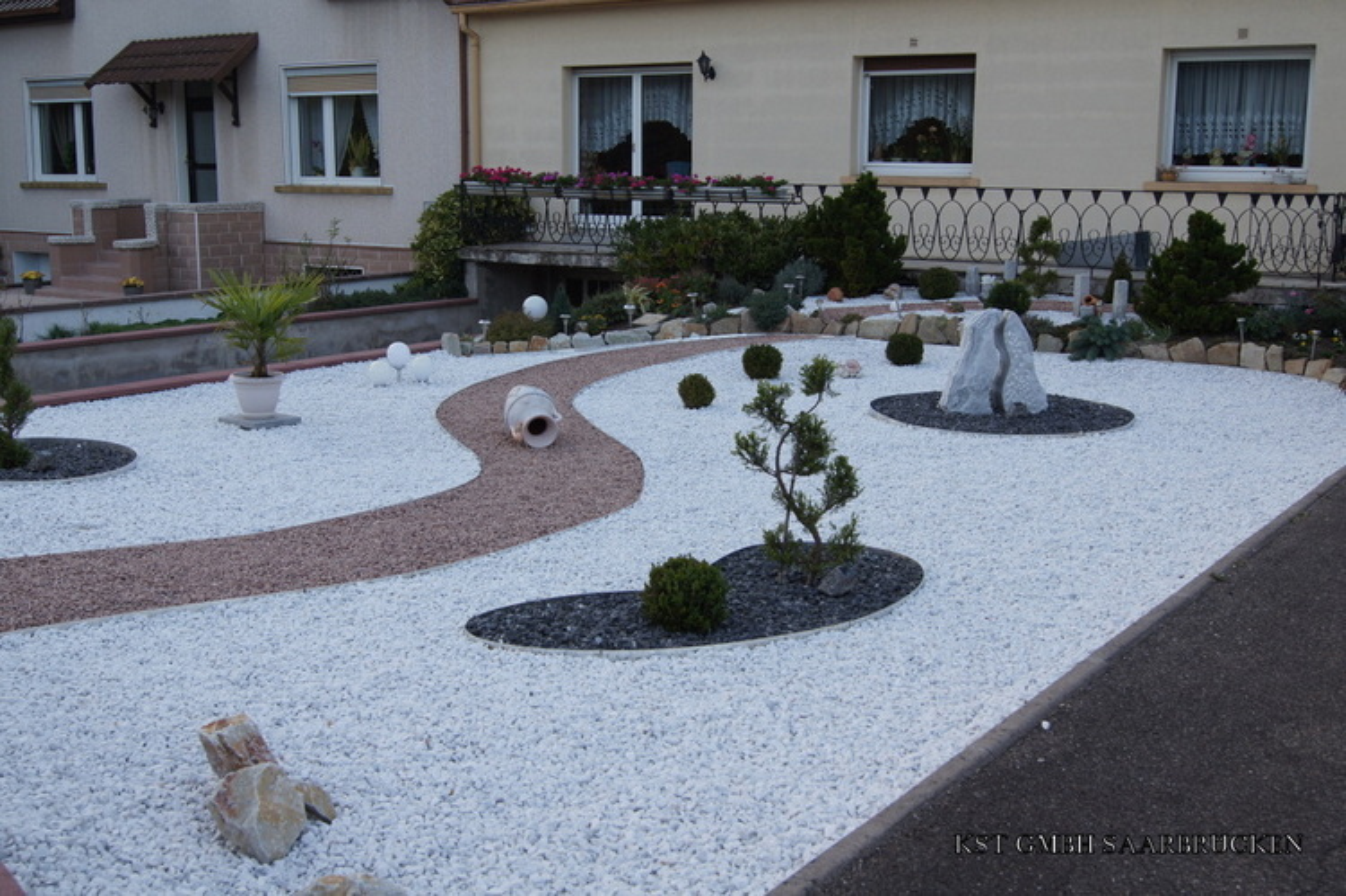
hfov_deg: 49.6
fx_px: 1457
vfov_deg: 34.2
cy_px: 448
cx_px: 673
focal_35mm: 39
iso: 100
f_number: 5.6
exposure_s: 1/80
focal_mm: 26
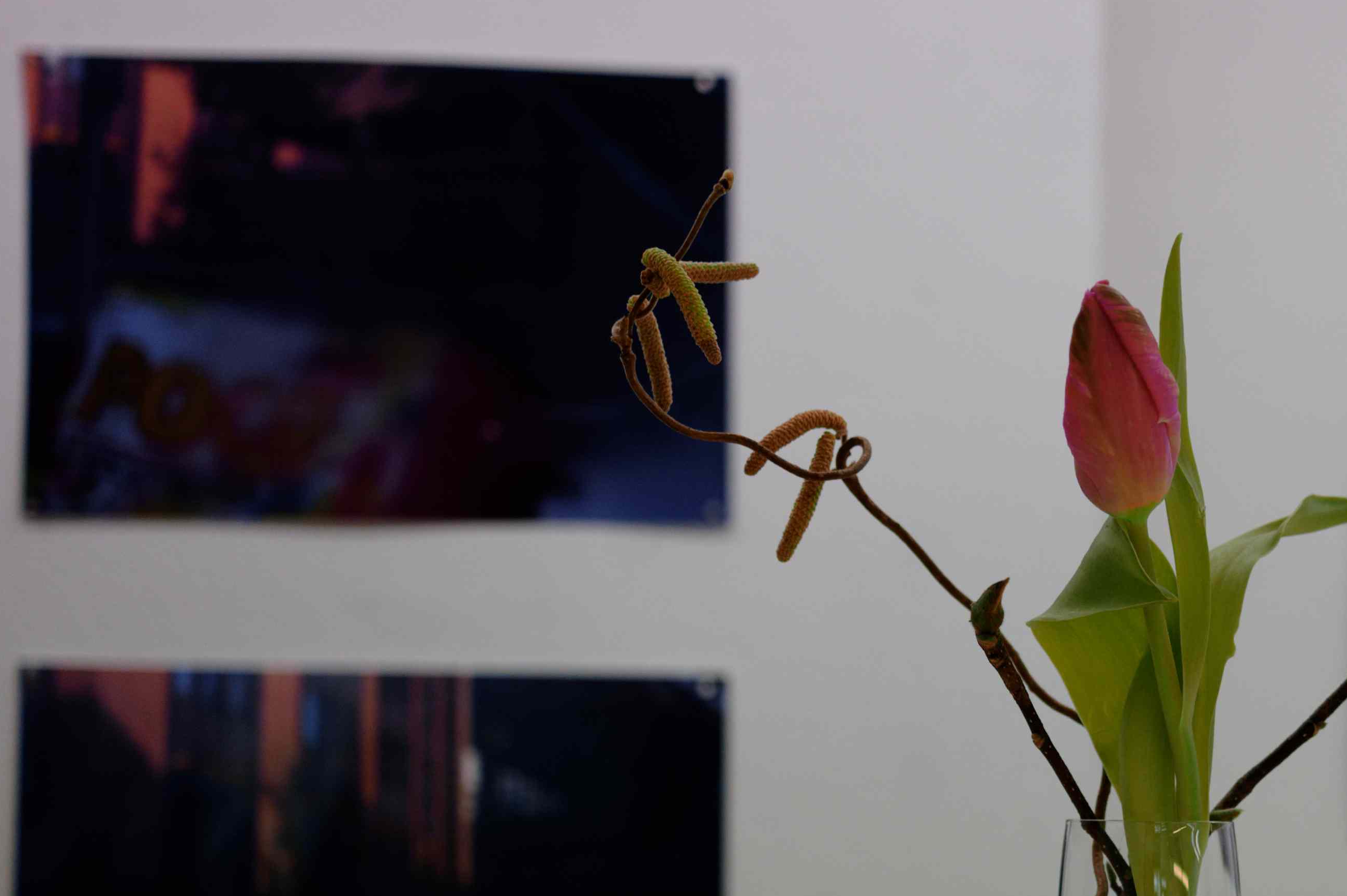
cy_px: 841
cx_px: 1285
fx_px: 2206
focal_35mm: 59
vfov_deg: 22.3
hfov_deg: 31.8
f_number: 3.5
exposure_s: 1/250
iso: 400
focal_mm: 26
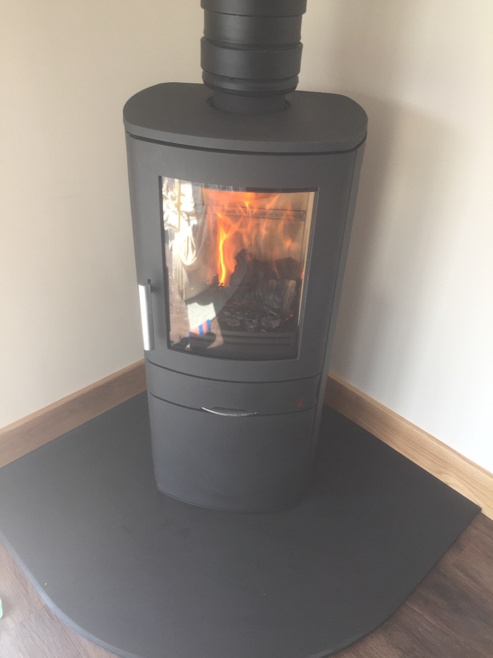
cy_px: 329
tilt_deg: -35.5
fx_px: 551
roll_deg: -3.0
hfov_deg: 48.2
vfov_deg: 61.7
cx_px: 246
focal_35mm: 29
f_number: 2.2
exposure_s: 1/50
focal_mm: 4.15
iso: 40
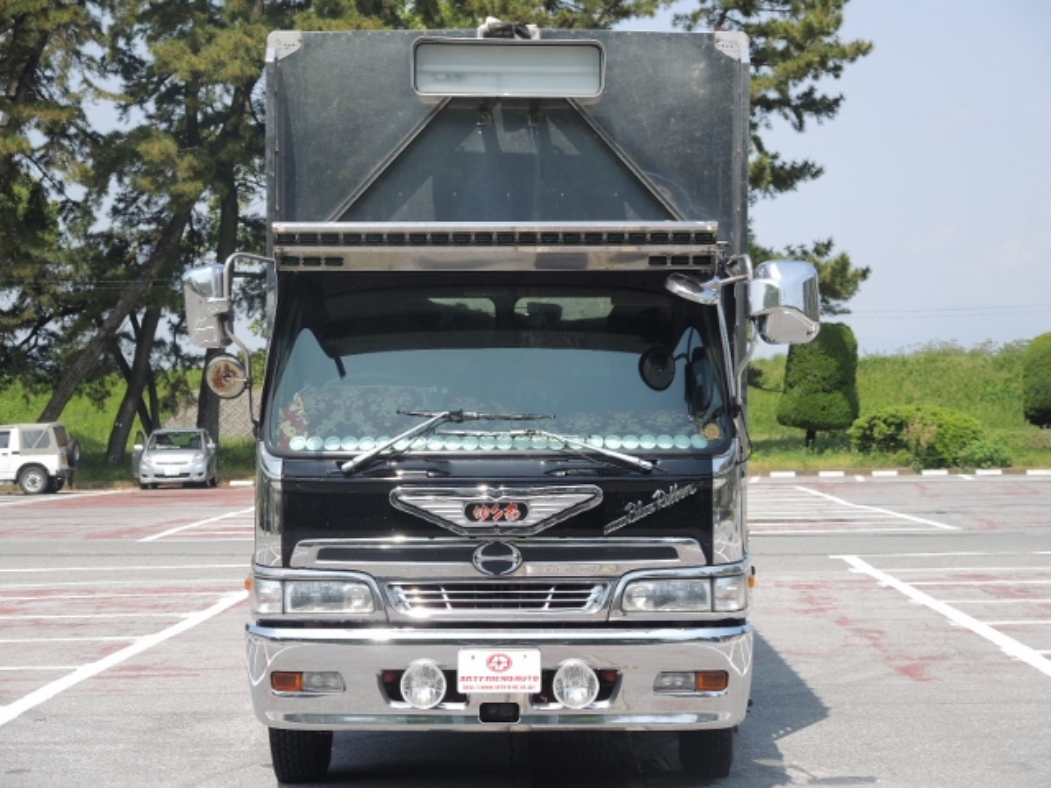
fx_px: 2793
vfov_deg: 16.1
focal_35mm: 92
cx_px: 526
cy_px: 394
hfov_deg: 21.3
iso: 80
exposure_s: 1/640
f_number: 3.2
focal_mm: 19.7
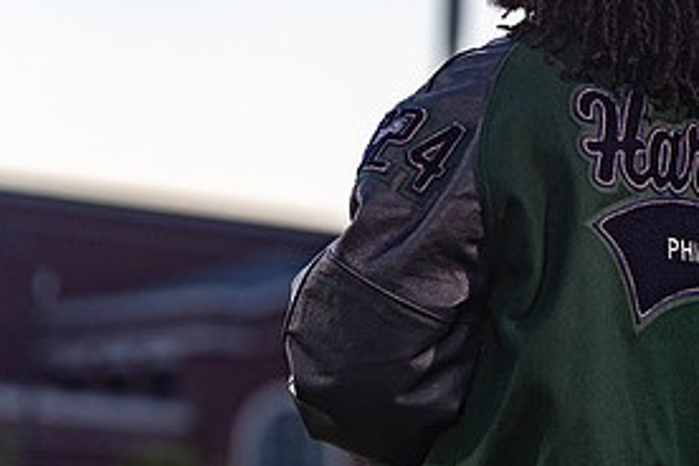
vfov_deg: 6.6
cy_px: 168
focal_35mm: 208
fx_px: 4038
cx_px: 598
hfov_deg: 9.9
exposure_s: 1/320
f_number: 2.8
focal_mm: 99
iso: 1000
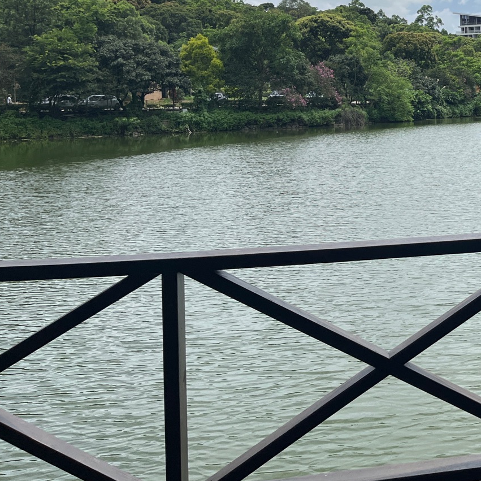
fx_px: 849
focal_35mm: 54
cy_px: 105
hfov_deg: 28.1
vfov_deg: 30.9
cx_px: 557
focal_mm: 5.1
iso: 50
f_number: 1.6
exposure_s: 1/7353
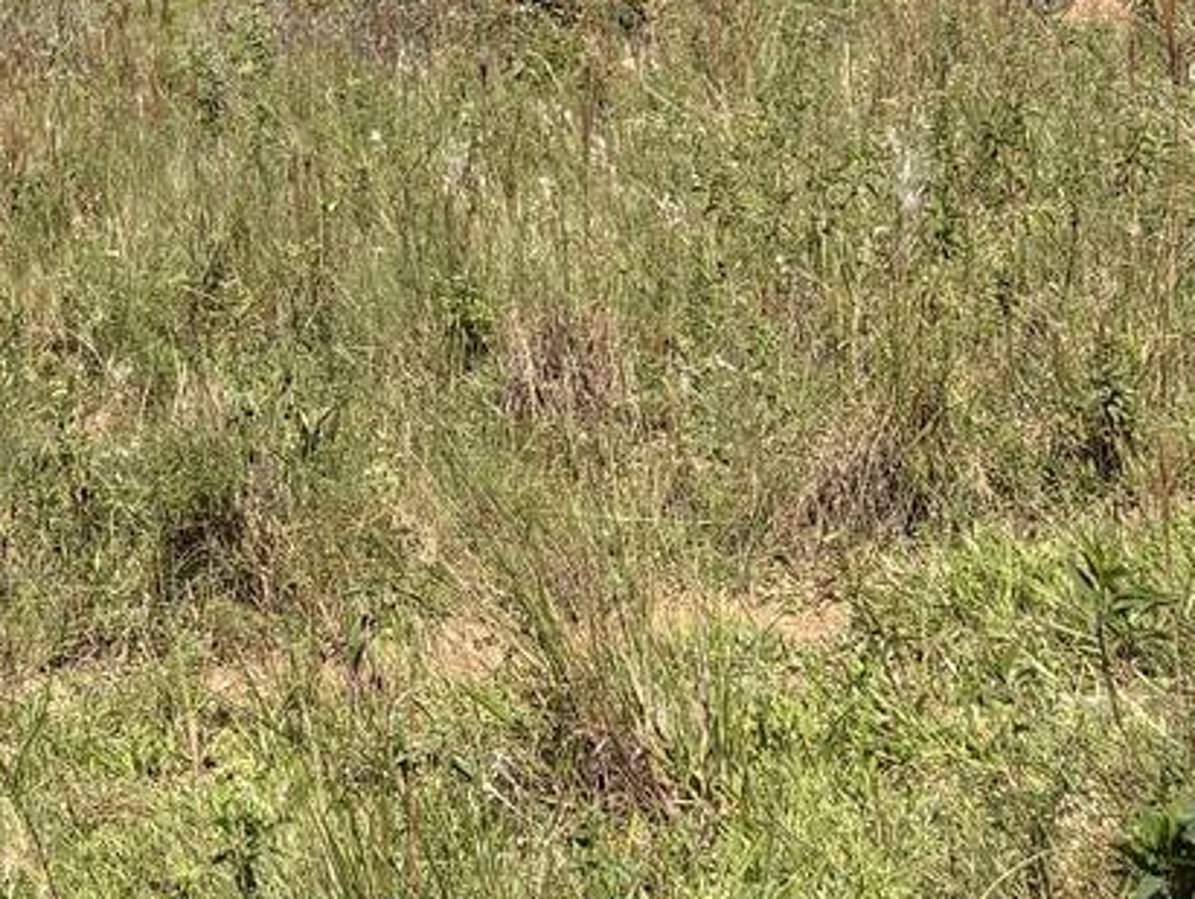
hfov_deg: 19.9
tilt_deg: -2.4
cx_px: -314
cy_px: -608
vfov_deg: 14.7
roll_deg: +0.5
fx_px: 3144
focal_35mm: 91
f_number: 1.6
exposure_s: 1/3125
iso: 50
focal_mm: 5.96
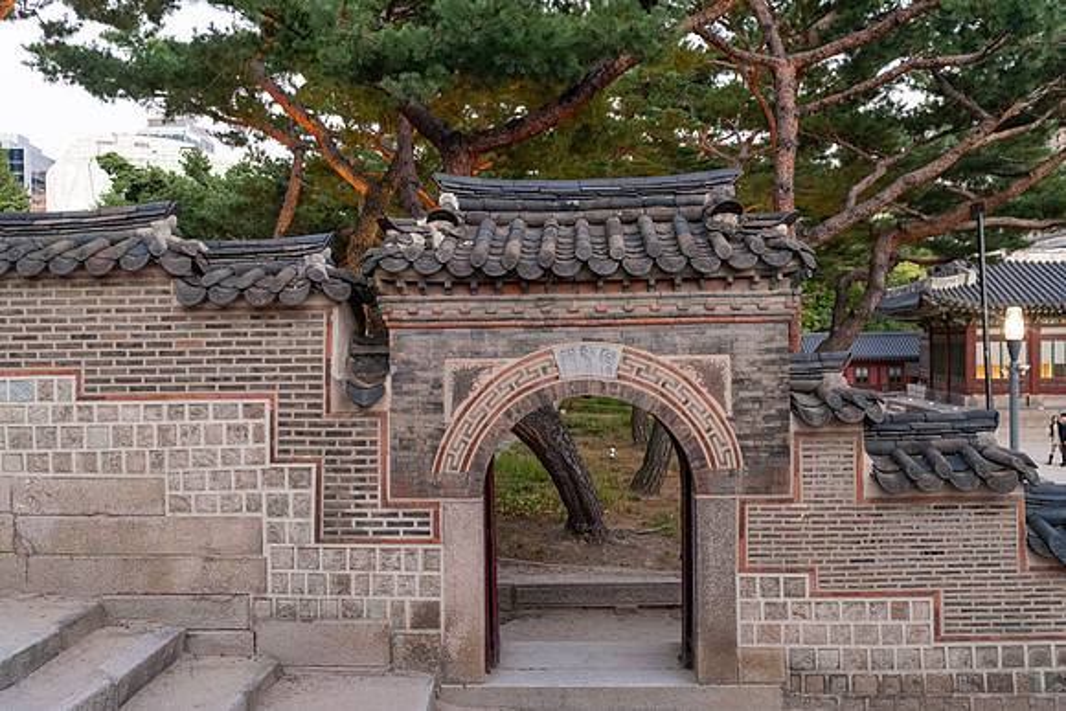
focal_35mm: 35
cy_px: 356
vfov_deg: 37.9
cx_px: 533
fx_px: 1037
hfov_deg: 54.4
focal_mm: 35
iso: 3200
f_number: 3.5
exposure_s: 1/80
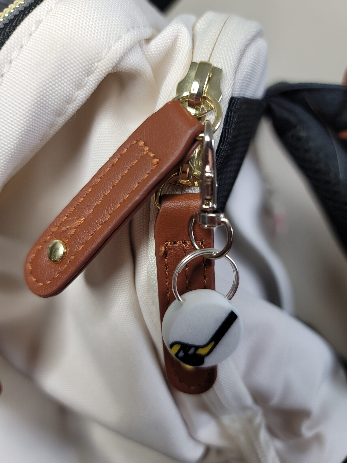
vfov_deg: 69.4
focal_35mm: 25
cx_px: 174
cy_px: 232
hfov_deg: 54.9
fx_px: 334
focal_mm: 7
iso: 160
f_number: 1.8
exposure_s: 1/120
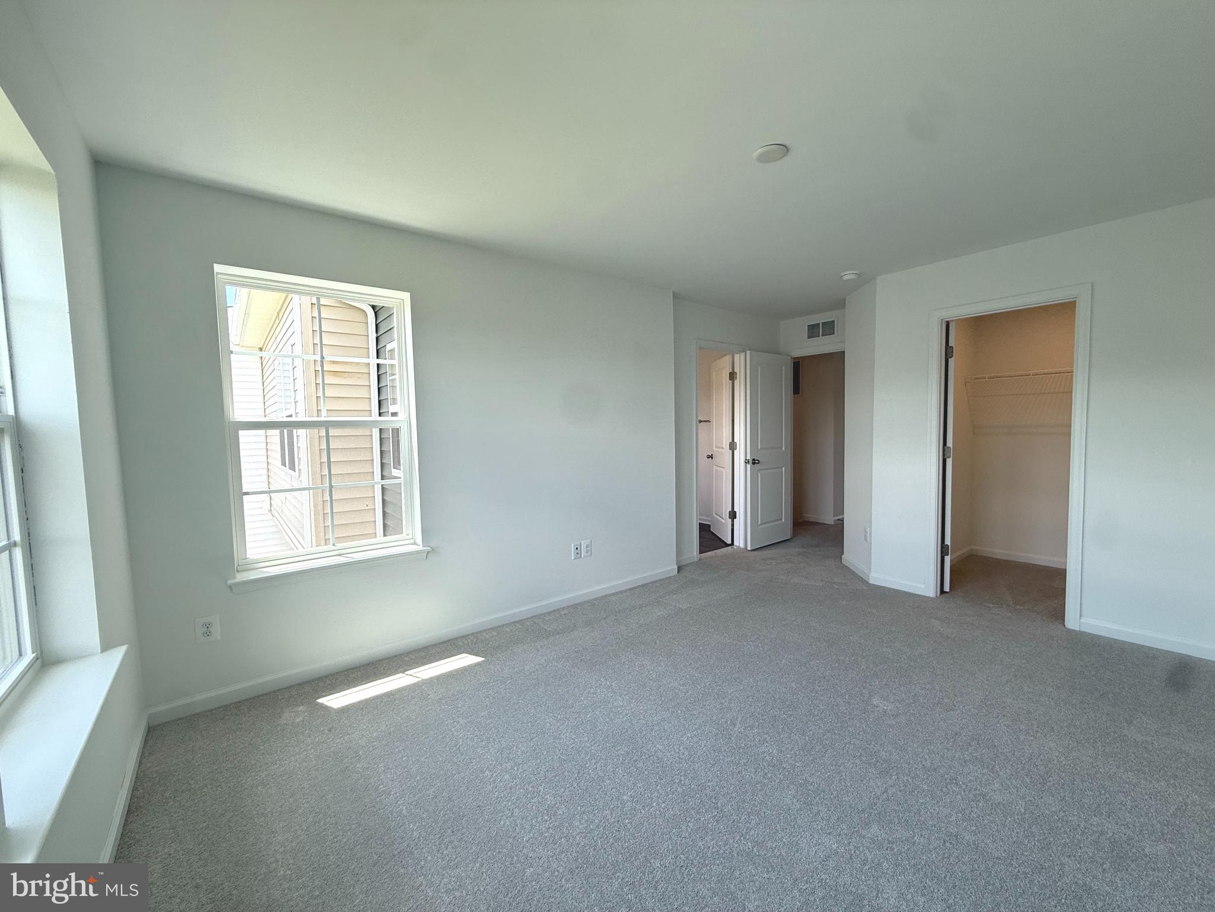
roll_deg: +0.8
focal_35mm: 14
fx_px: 491
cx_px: 608
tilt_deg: -3.0
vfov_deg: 85.7
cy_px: 456
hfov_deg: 102.1
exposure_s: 1/184
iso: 50
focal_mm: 2.22
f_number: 2.2
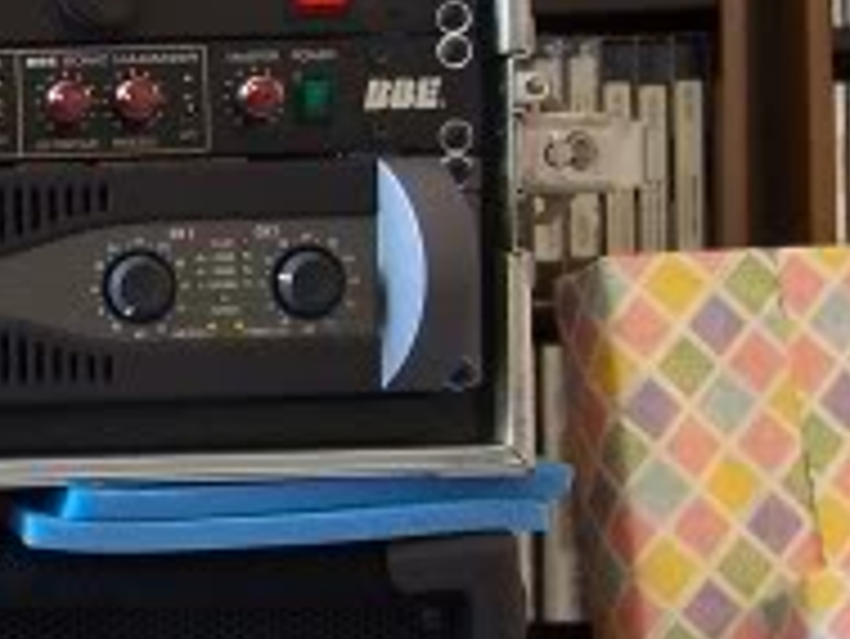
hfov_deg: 16.3
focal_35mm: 116
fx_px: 2850
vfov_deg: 12.7
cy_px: 542
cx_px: -175
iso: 160
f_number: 2.7
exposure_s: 1/8
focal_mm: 5.6
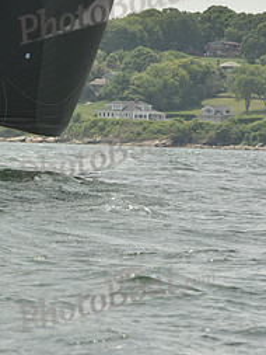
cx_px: -53
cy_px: 100
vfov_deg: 4.6
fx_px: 4402
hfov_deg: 3.5
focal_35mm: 430
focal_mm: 195
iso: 400
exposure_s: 1/1000
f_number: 11
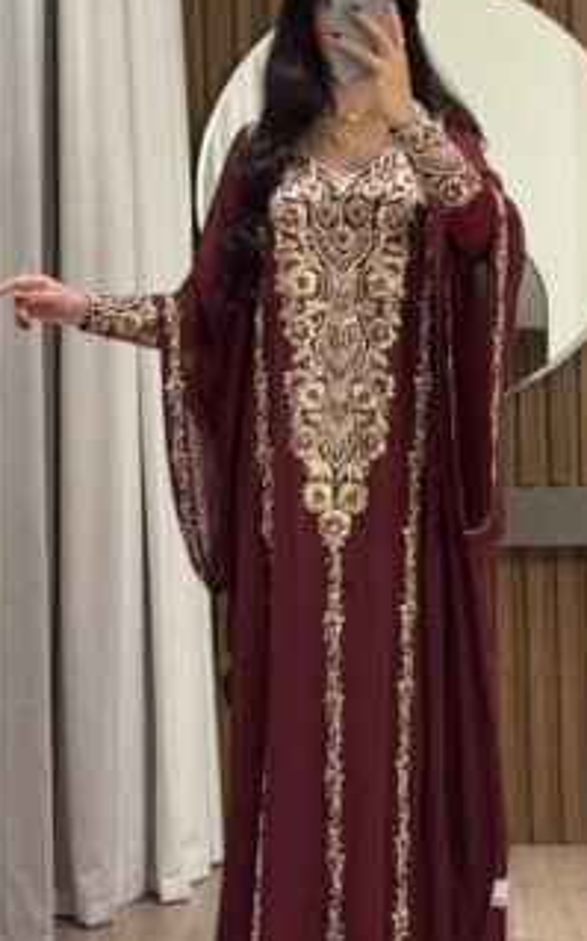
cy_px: 329
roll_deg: +0.8
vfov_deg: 24.3
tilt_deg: -19.6
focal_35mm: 85
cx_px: 369
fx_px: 2179
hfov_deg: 15.3
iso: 250
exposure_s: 1/50
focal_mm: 6.76
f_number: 1.78
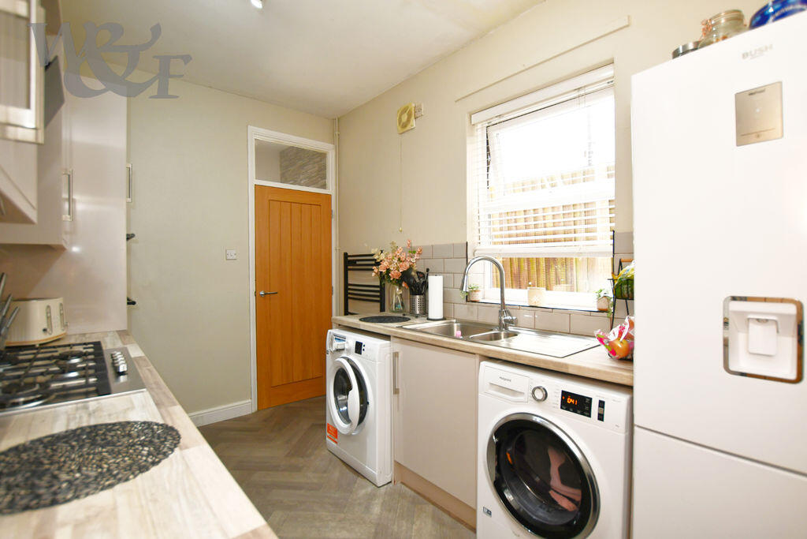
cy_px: 270
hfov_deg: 96.7
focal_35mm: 16
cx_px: 404
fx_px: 359
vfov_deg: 73.8
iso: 360
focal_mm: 11
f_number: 4
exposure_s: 1/60
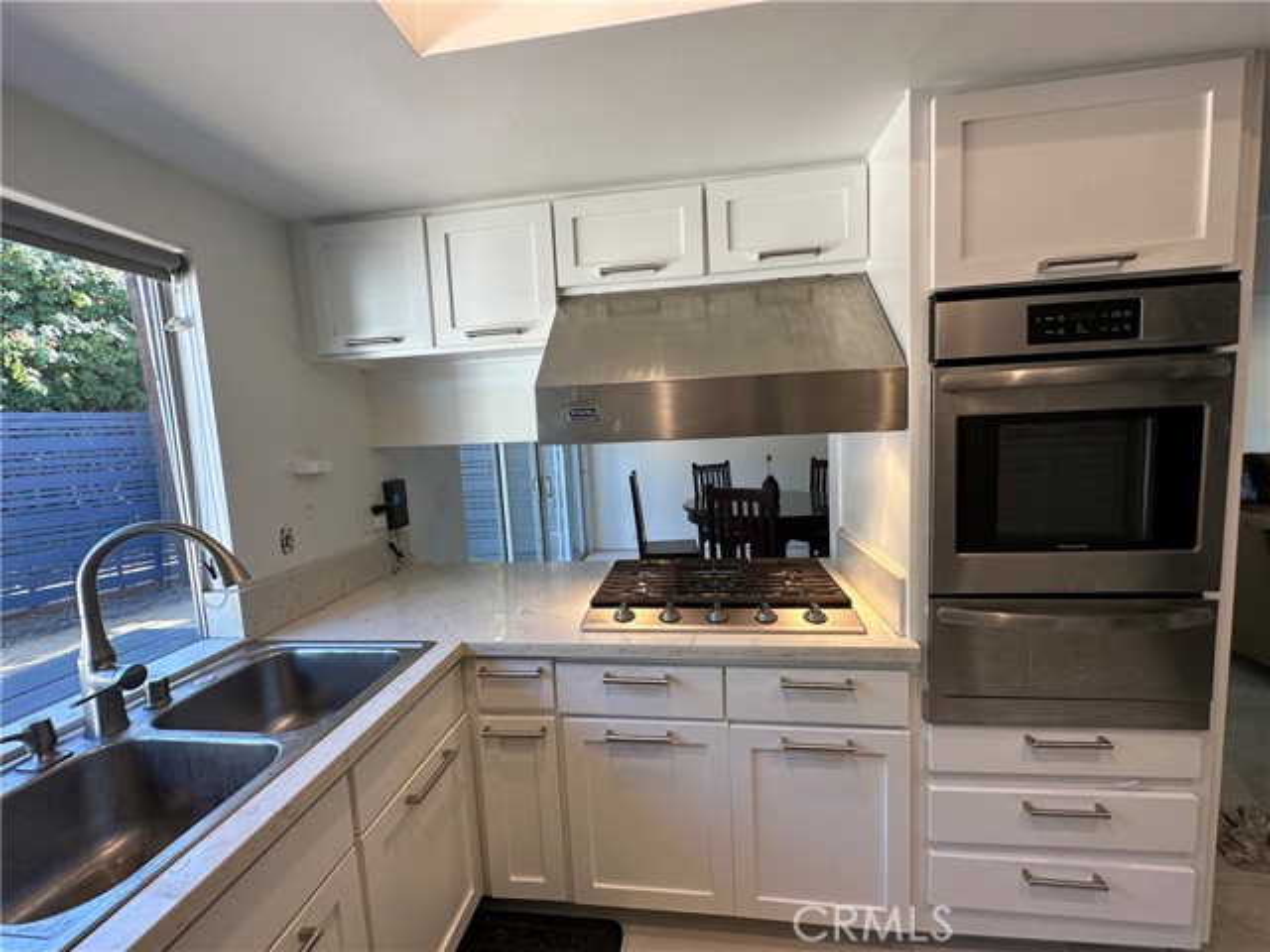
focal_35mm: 14
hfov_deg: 102.1
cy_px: 476
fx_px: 514
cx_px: 635
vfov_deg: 85.7
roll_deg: +2.6
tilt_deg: -6.3
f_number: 2.2
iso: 64
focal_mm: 2.22
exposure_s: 1/120
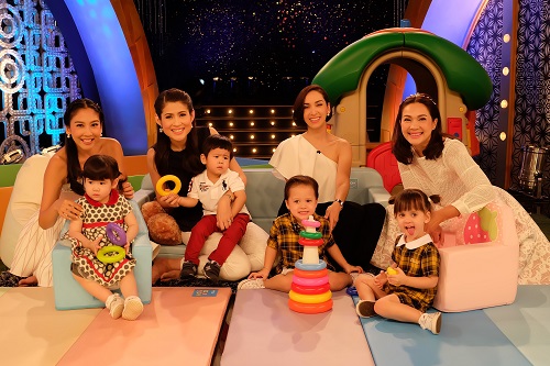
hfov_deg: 46.4
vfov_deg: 31.9
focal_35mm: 42
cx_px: 275
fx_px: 641
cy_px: 183
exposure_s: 1/180
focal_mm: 28.2
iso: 400
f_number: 4.5
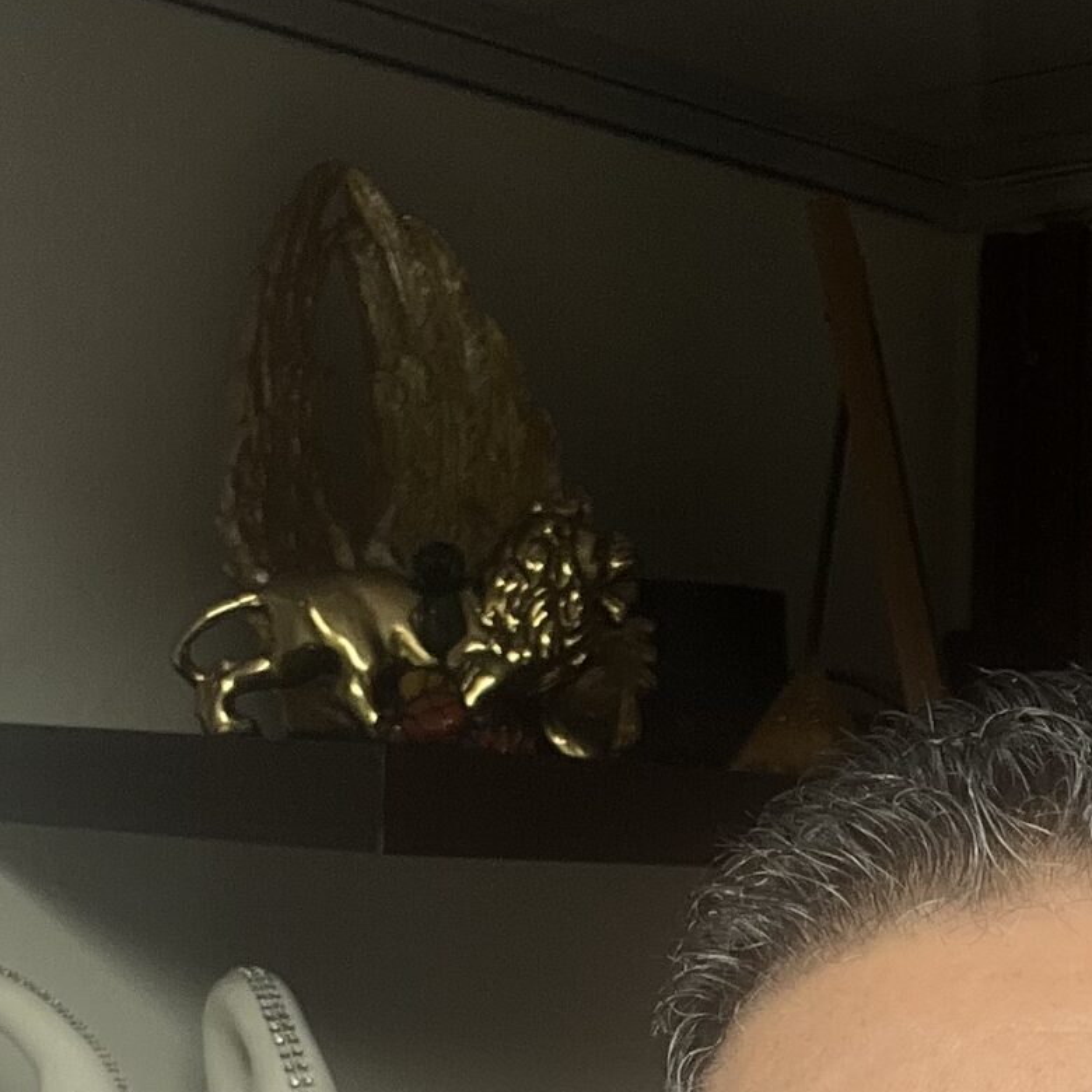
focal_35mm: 87
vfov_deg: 18.4
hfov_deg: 19.6
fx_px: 3105
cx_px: 941
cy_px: 1460
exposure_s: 1/209
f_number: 2.2
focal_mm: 2.71
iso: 25
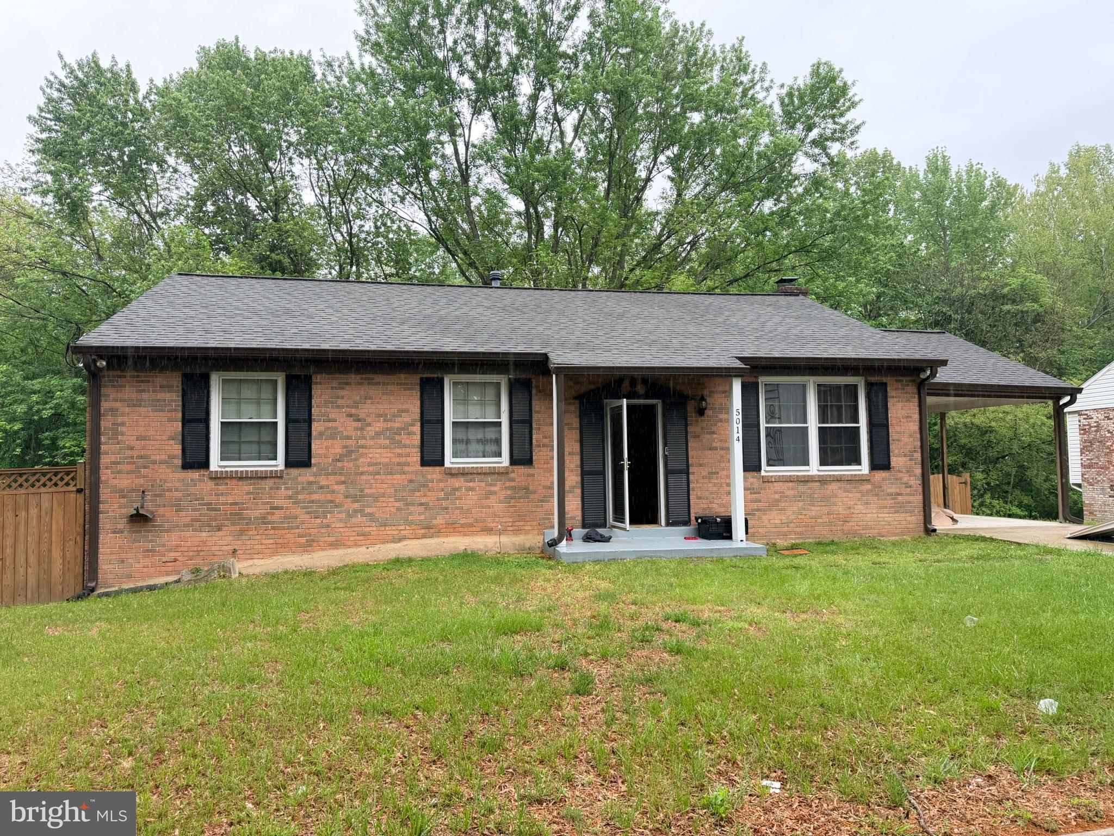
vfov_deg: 56.8
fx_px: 772
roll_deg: -0.1
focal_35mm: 24
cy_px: 418
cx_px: 557
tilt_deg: +5.2
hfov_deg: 71.6
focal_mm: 6.76
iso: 80
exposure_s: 1/212
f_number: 1.78
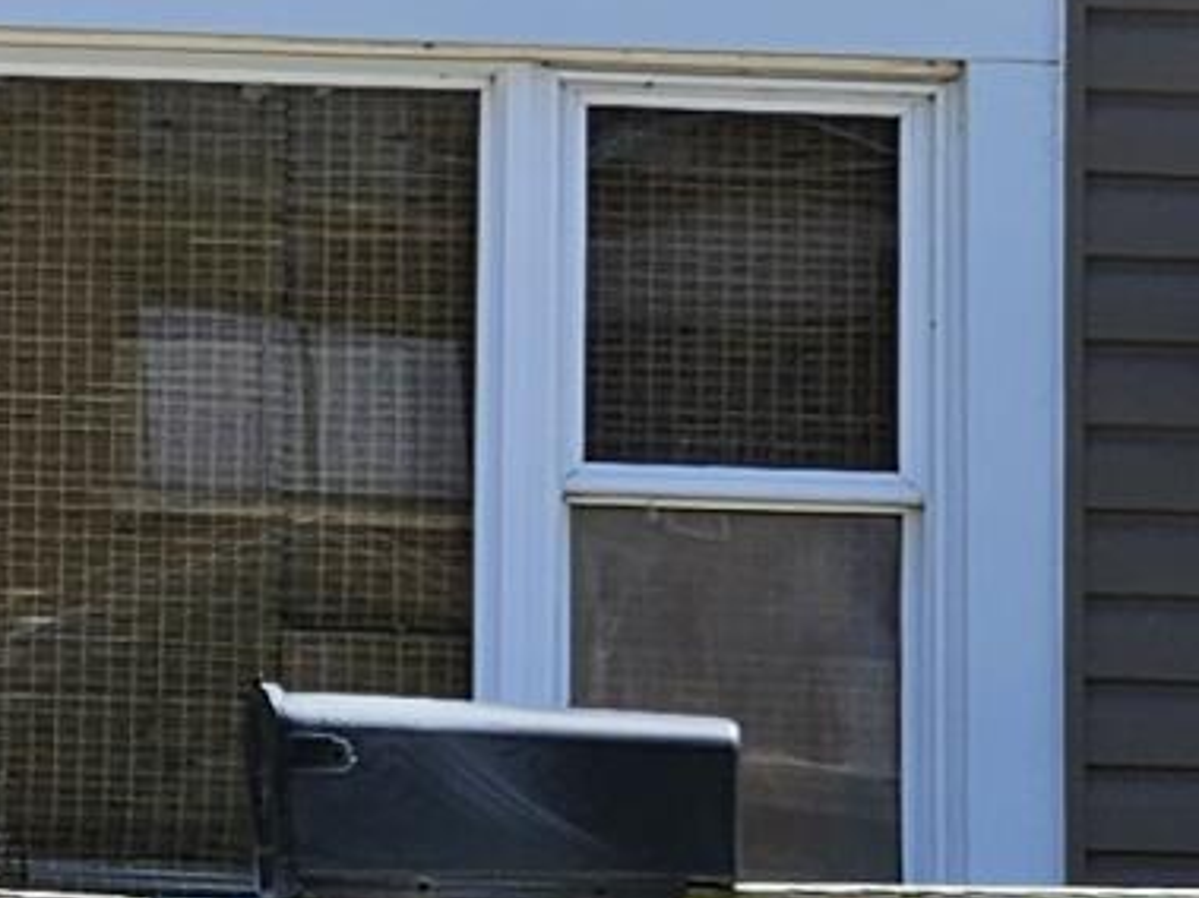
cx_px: 149
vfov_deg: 8.2
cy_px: 405
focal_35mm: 182
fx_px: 6302
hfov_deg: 10.8
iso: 25
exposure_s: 1/1904
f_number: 1.8
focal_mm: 5.4
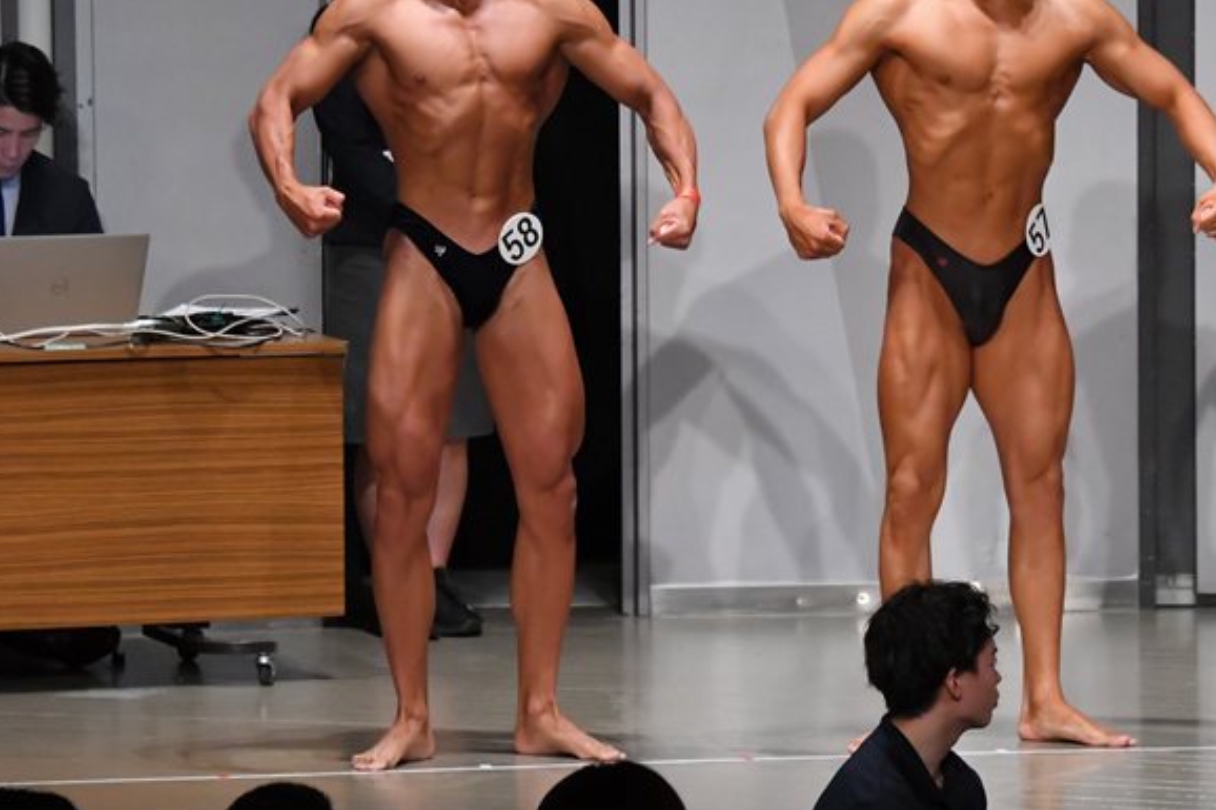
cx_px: 668
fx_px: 9826
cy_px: 271
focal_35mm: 291
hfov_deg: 7.1
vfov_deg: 4.7
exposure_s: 1/400
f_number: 5.6
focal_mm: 145
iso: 6400
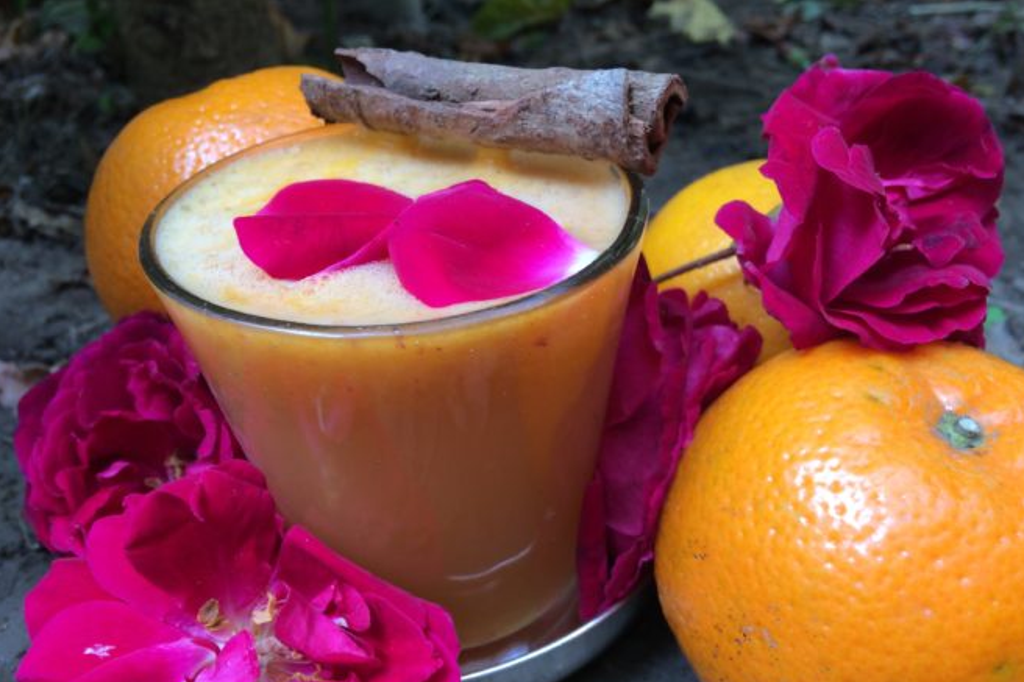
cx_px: 537
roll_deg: +2.3
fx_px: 910
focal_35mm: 32
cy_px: 406
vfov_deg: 40.9
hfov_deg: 58.7
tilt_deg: -33.6
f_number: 2.2
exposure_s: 1/100
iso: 50
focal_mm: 4.15
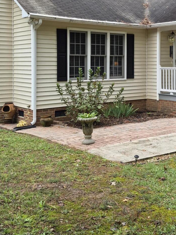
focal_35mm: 49
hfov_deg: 29.6
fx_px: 332
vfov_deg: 38.1
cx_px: 108
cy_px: 64
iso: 80
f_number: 1.8
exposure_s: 1/792
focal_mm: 5.4
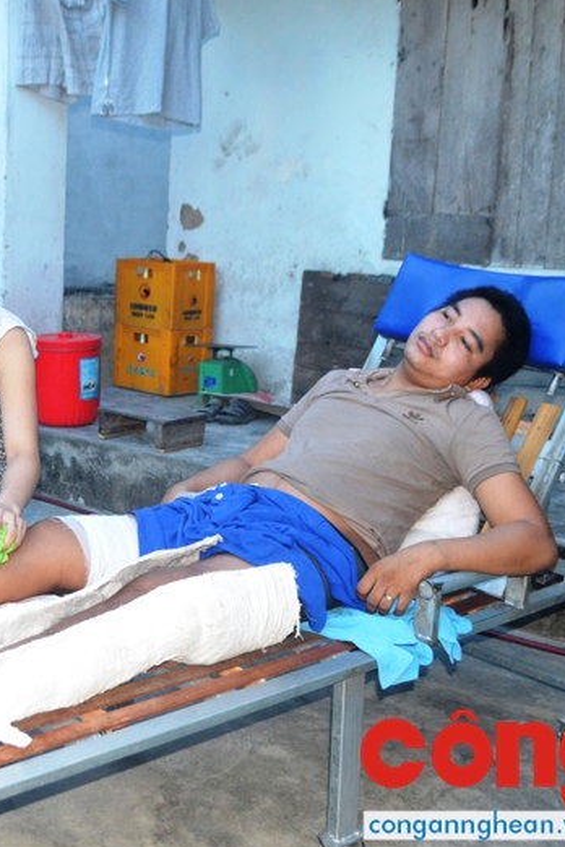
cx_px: 123
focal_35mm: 46
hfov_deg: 28.7
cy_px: 419
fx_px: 1083
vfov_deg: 42.7
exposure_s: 1/60
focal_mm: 20
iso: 1250
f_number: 3.8
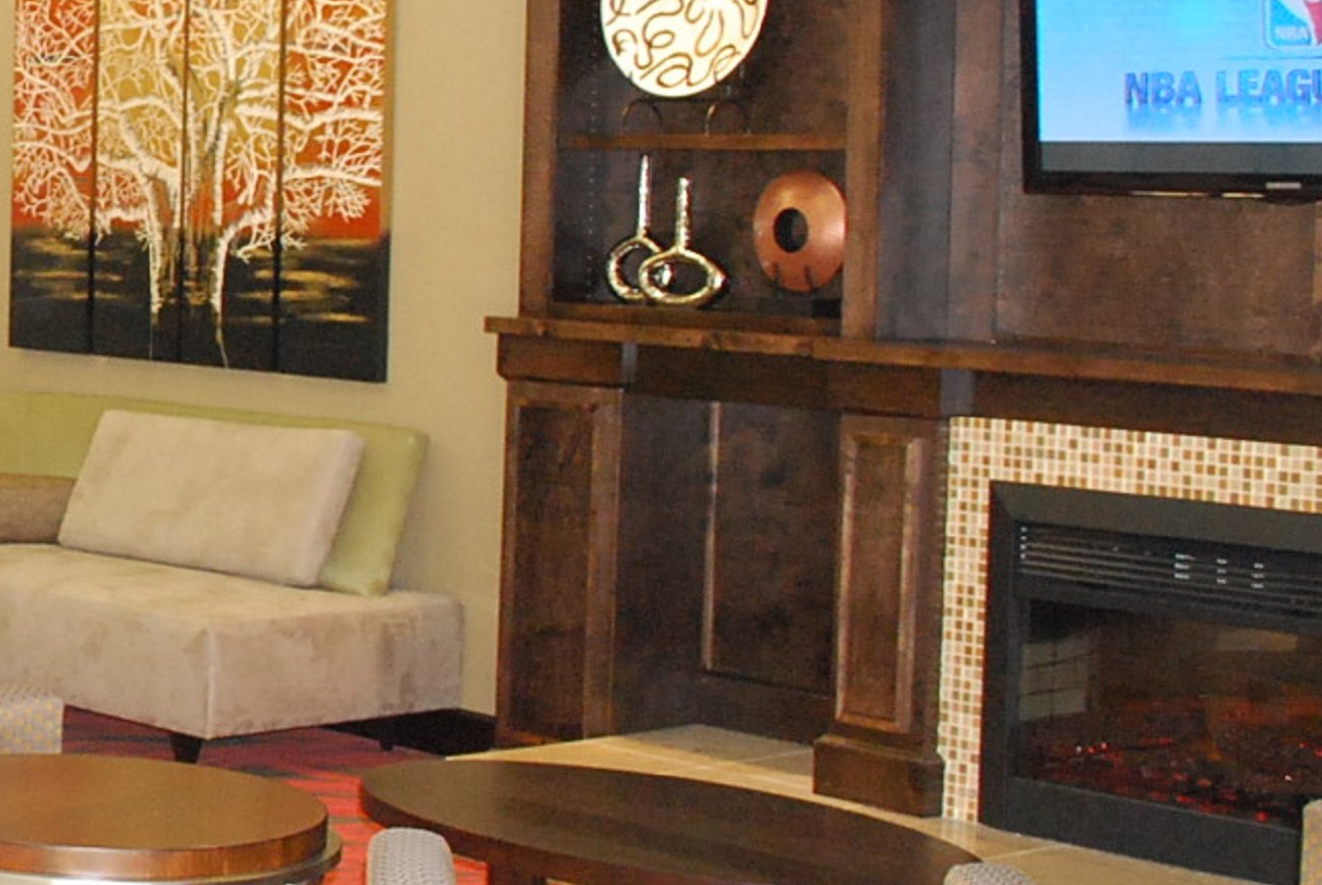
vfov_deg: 17.0
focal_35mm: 80
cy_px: 238
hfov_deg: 22.6
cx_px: -402
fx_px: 2941
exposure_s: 1/60
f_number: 5.6
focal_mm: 18
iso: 1600
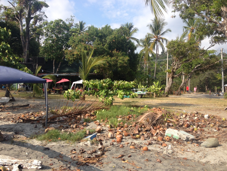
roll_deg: -1.1
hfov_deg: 52.6
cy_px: 86
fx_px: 230
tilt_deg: -2.4
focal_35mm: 35
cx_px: 114
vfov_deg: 40.7
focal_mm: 4.28
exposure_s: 1/1227
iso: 50
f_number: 2.4
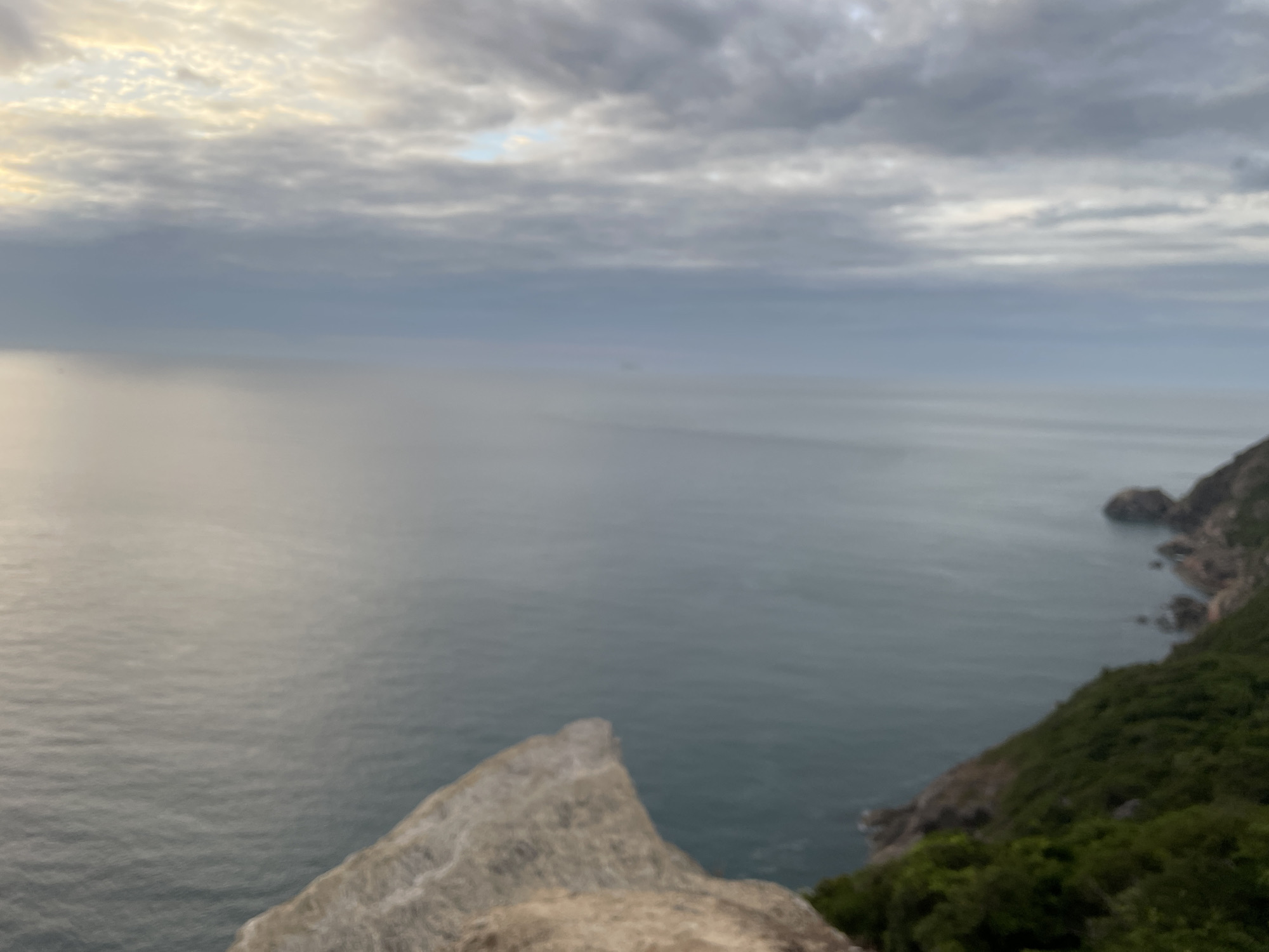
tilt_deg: -5.3
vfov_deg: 53.1
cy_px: 476
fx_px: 953
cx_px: 634
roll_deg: -1.8
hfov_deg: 67.3
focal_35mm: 26
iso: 32
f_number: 1.6
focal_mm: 4.2
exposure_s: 1/255
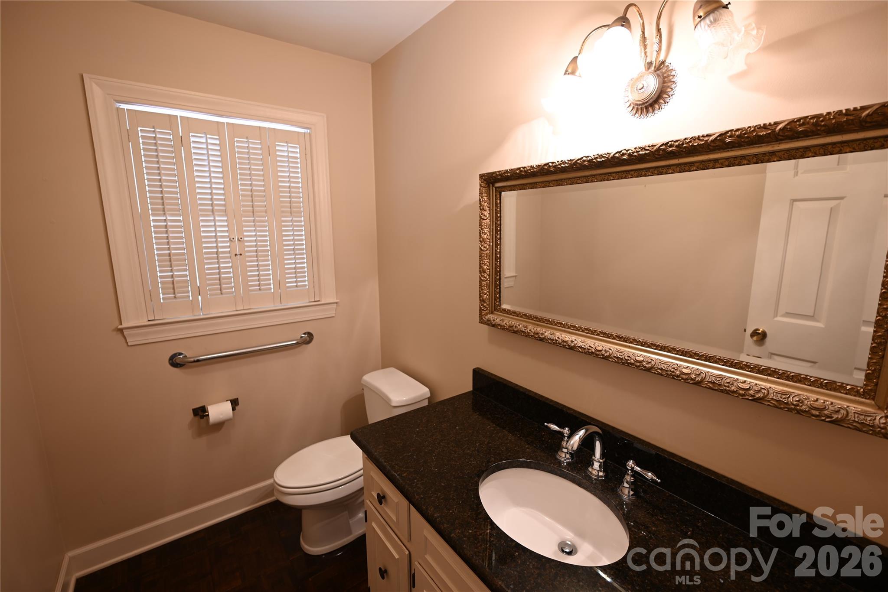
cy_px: 296
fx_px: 395
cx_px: 444
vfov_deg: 73.8
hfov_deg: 96.7
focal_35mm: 16
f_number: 4
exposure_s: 1/3
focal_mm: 16
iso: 100
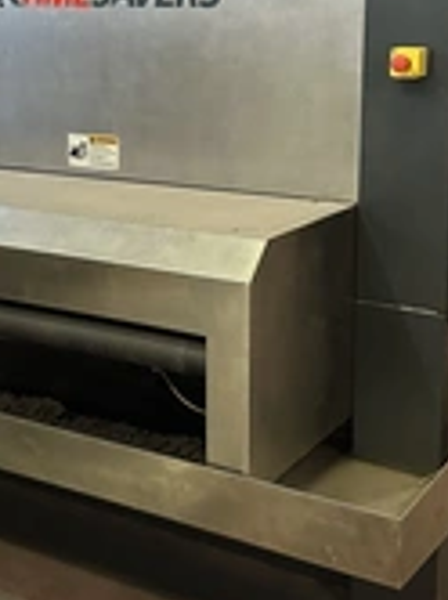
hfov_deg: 25.1
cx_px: 191
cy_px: 184
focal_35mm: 58
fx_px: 1003
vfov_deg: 32.9
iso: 640
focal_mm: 6.86
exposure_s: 1/60
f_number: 1.78
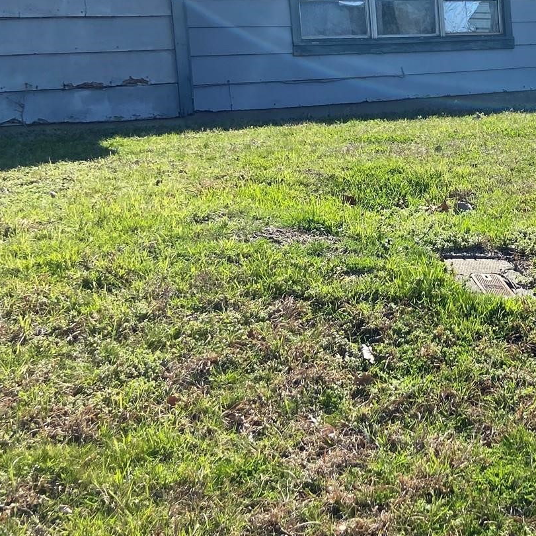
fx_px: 1016
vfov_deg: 29.1
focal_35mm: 58
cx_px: 525
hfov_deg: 27.9
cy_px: 134
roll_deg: +3.9
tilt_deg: -2.4
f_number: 1.8
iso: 32
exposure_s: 1/2315
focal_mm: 4.25
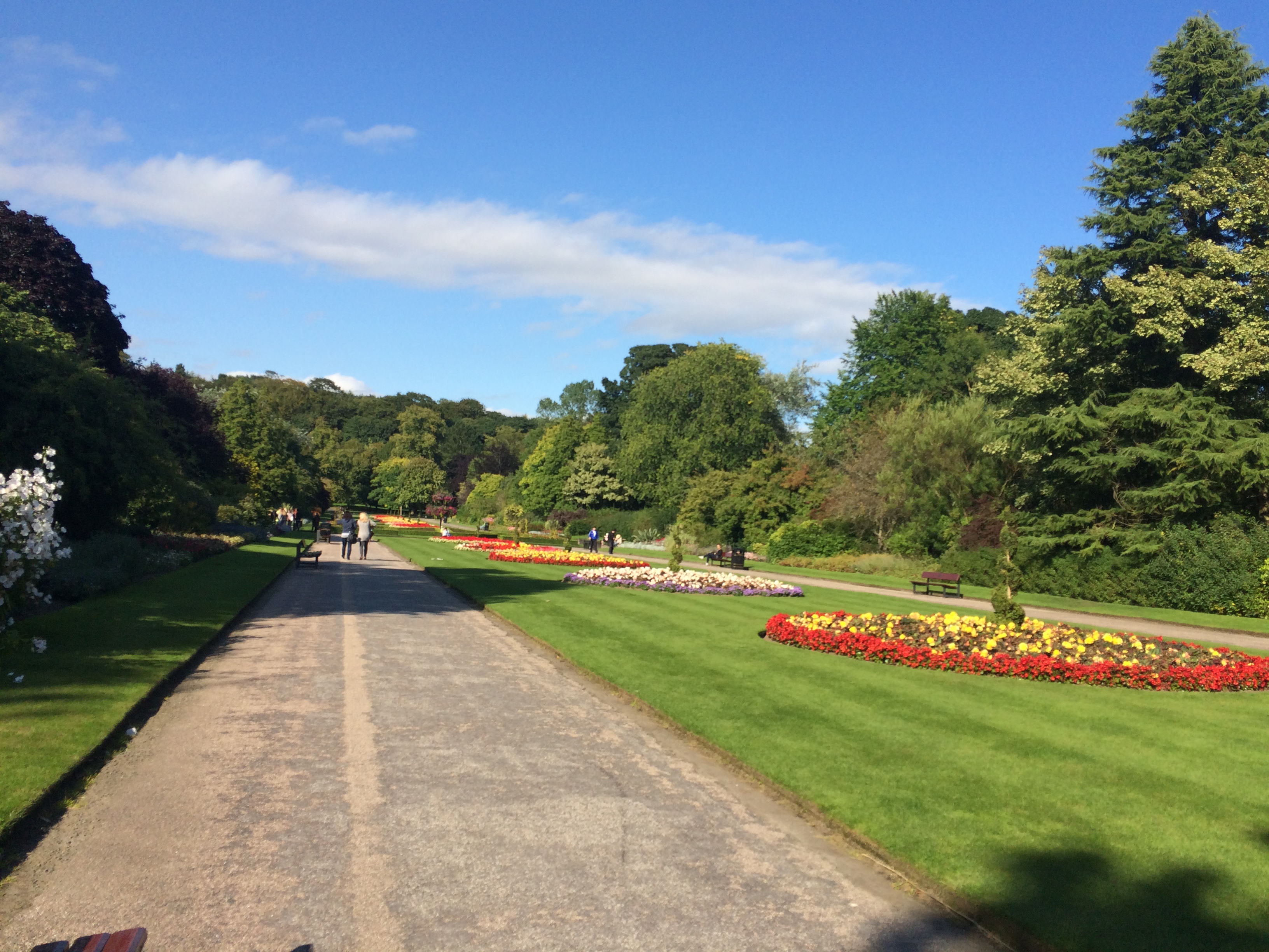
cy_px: 476
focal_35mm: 29
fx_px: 1063
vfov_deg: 48.2
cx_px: 634
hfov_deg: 61.7
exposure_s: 1/1953
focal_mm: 4.15
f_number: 2.2
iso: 32
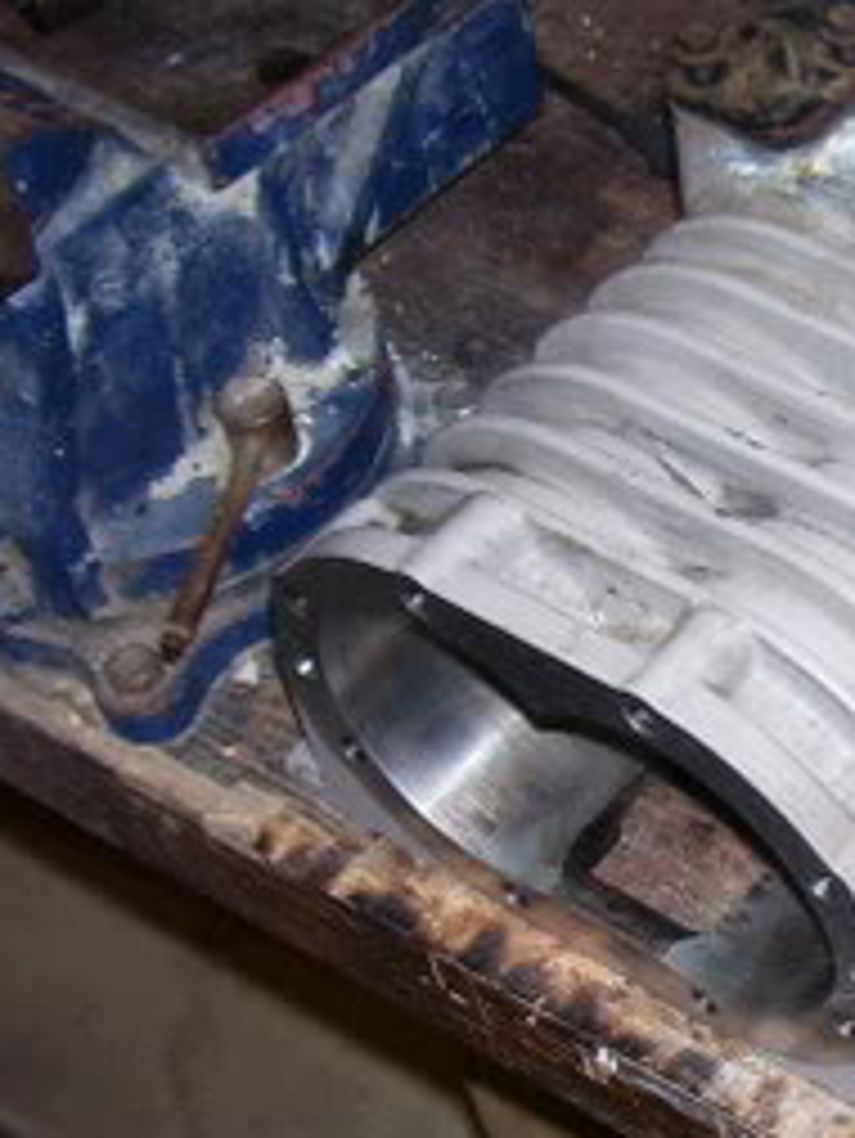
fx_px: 2830
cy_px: 787
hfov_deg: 15.9
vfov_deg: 22.6
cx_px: 1256
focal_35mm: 86
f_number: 2.7
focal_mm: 5.6
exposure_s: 1/60
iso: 80
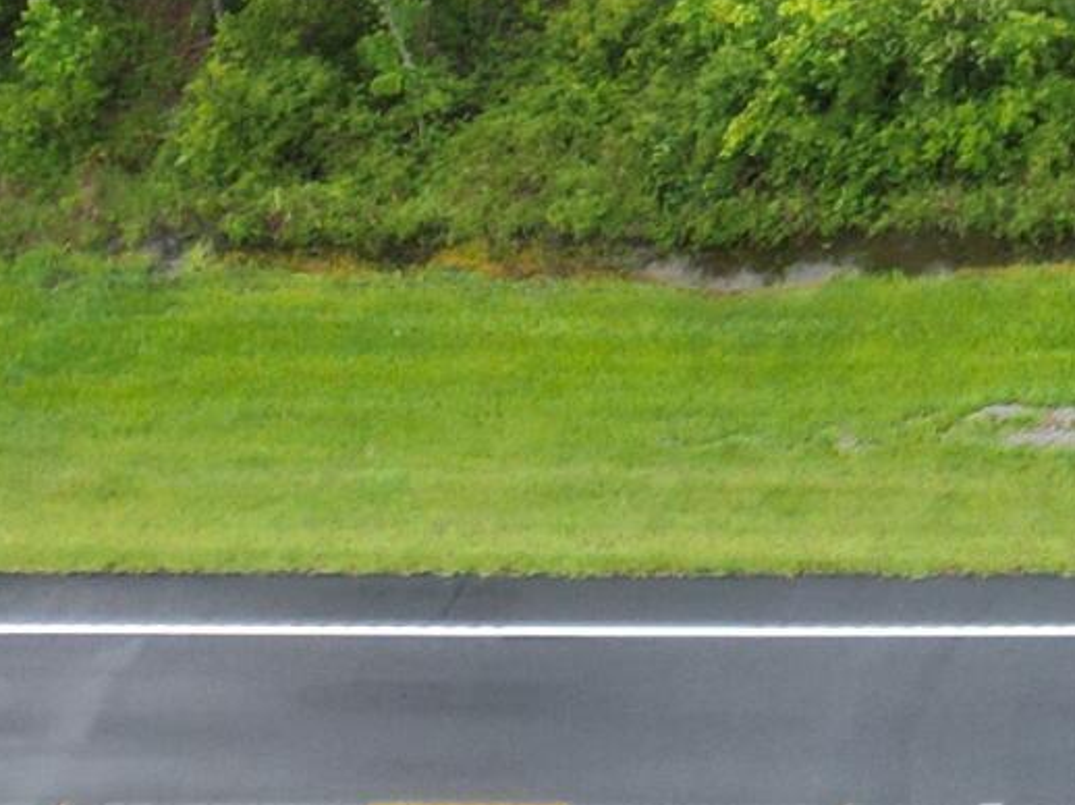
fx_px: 4315
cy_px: -1129
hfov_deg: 11.6
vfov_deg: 9.5
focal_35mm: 139
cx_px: 2607
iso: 200
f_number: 1.7
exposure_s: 1/200
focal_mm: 6.72
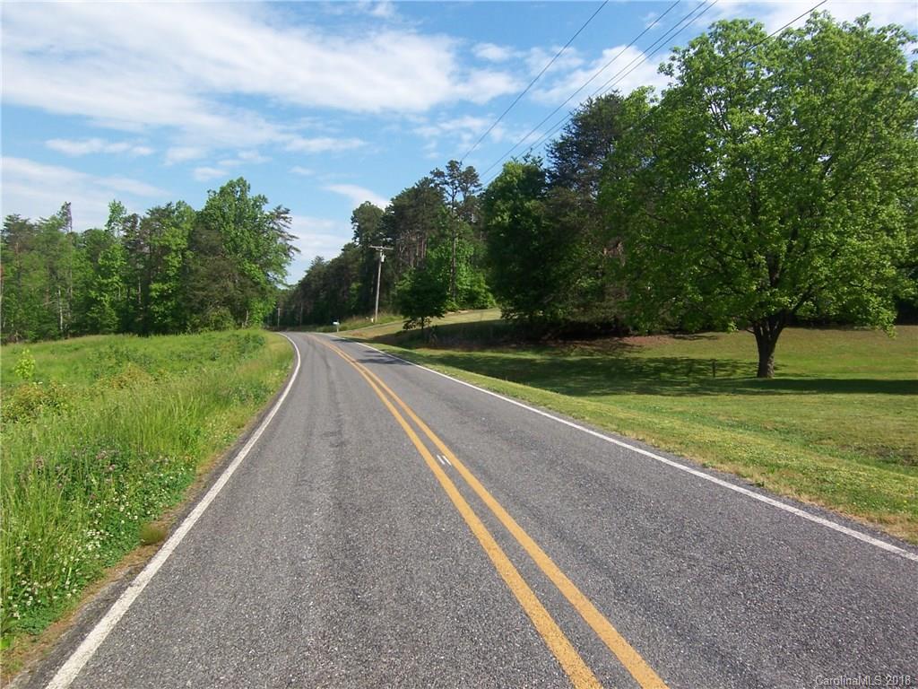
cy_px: 344
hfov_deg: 73.9
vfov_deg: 58.9
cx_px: 459
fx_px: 610
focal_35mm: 23
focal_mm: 3.8
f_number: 5.6
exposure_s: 1/250
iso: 64
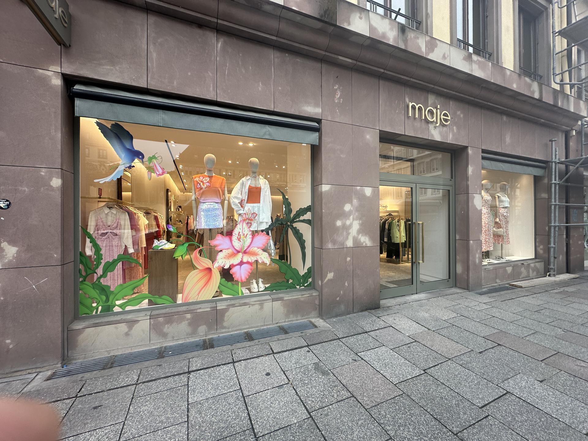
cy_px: 220
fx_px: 238
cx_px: 294
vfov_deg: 85.7
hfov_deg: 102.1
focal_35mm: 14
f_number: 2.2
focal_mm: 2.22
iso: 40
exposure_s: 1/99
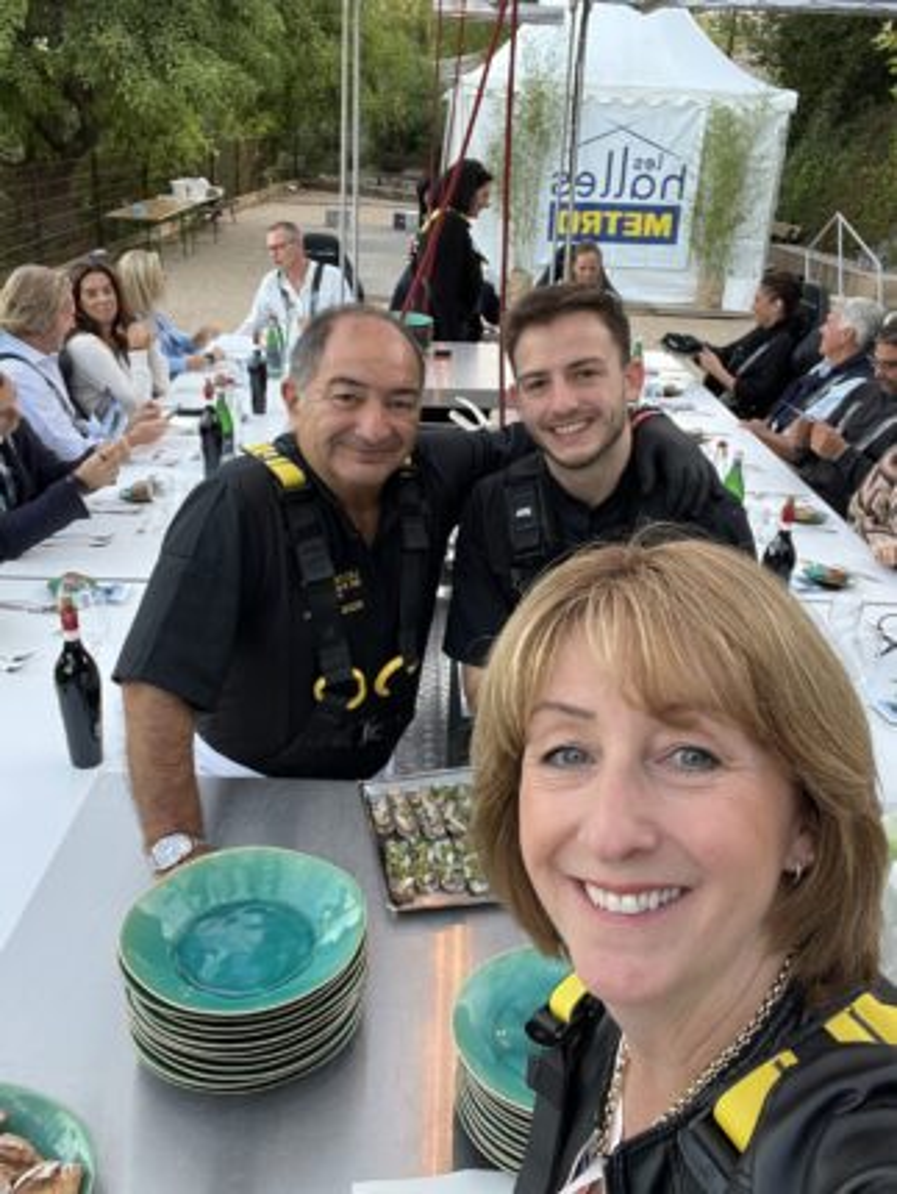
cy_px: 597
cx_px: 448
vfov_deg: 59.9
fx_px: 1035
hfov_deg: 46.8
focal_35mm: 30
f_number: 2.2
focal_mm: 2.71
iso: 100
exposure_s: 1/73
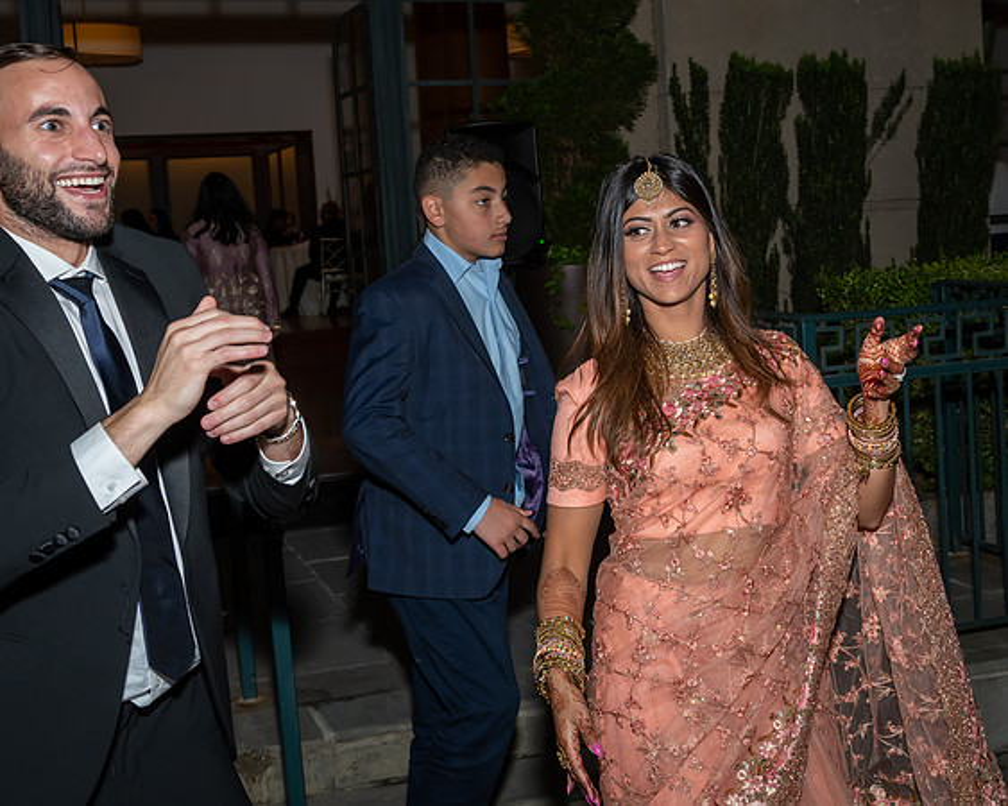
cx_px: 691
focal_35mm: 54
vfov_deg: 28.1
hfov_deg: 34.4
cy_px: 346
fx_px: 1611
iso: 500
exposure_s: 1/250
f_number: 5.6
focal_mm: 28
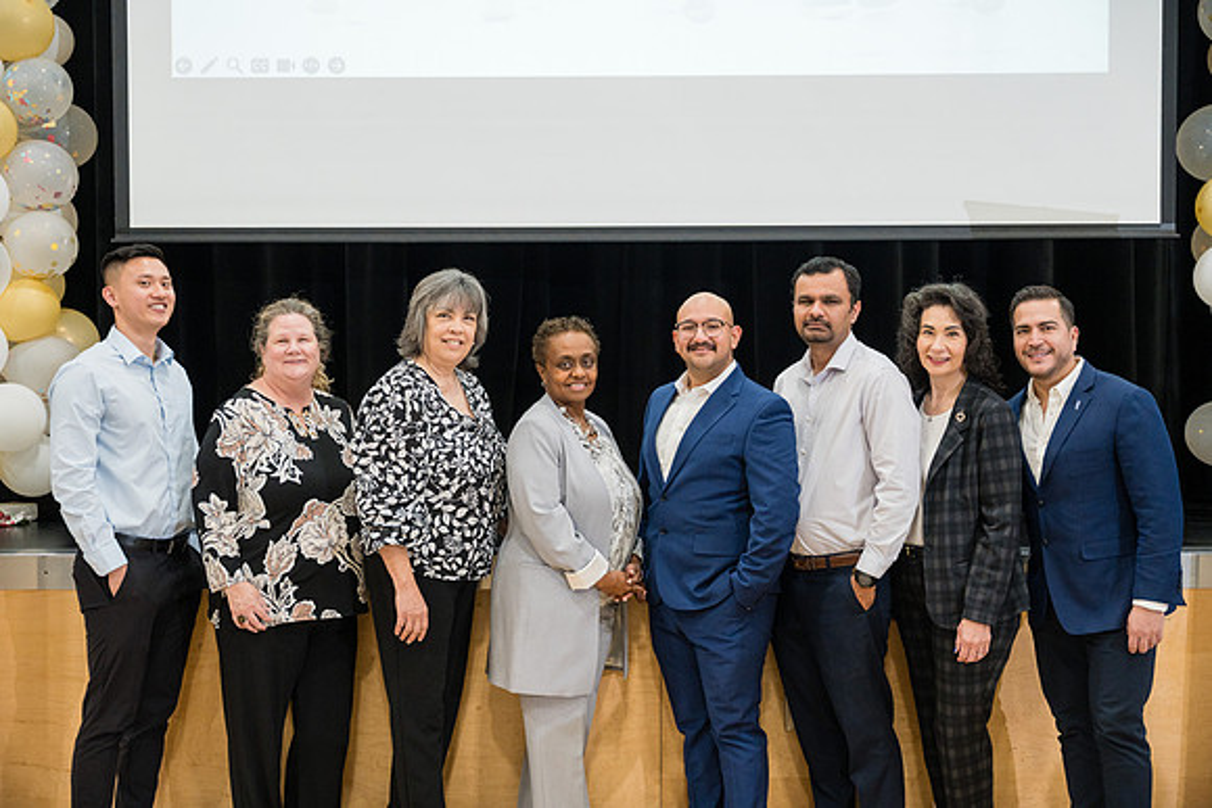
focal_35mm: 48
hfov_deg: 41.4
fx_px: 1603
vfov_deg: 28.3
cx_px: 606
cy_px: 404
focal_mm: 47.6
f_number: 2.8
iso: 1600
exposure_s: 1/250
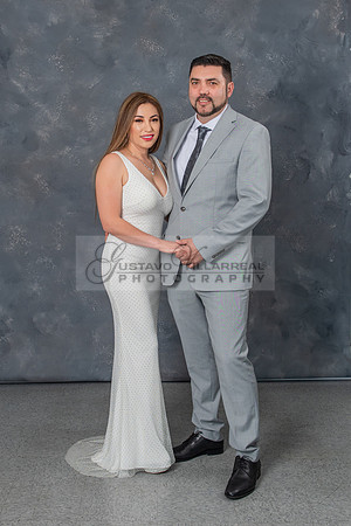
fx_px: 794
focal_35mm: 54
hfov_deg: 24.9
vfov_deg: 36.7
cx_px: 144
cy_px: 234
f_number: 5.6
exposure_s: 1/160
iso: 200
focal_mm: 32
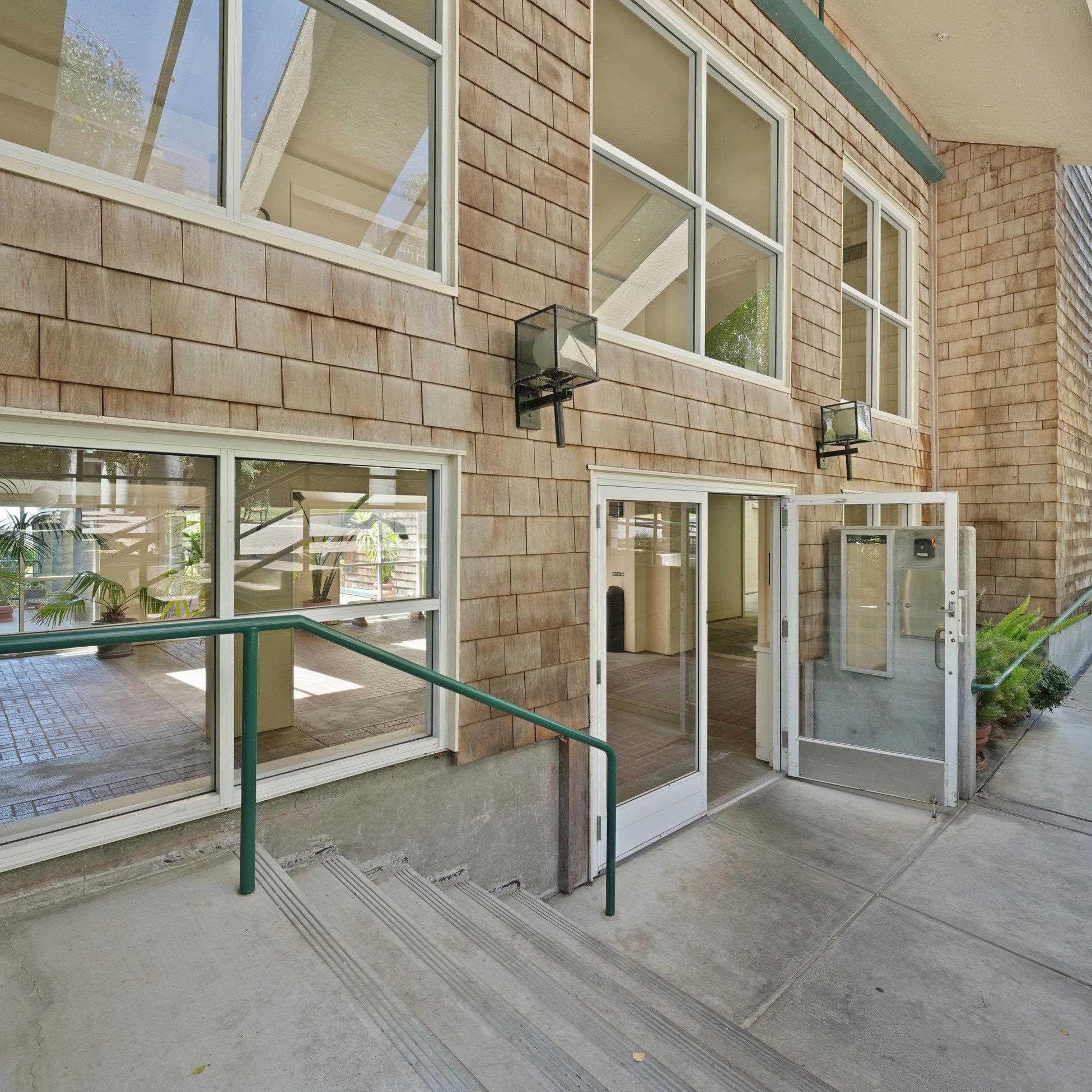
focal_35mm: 17
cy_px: 535
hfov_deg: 83.9
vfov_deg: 84.0
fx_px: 607
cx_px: 519
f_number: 8
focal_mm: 13
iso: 100
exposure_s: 1/2
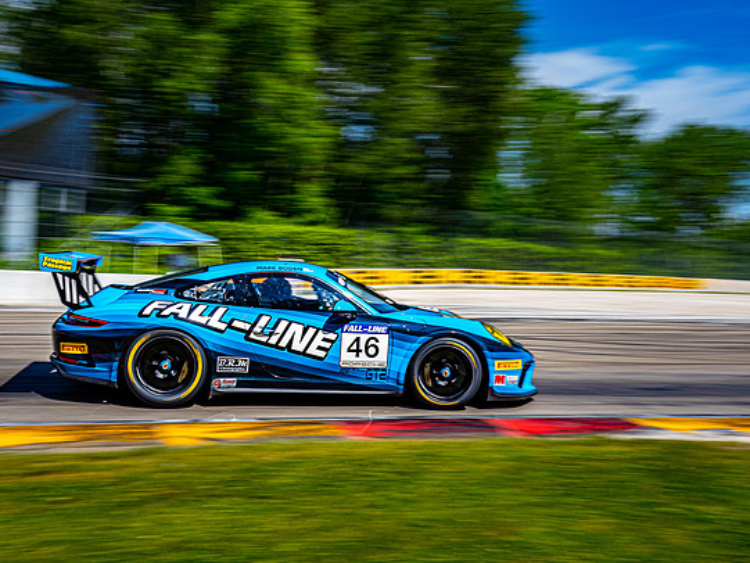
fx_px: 975
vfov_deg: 32.2
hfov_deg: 42.1
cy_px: 277
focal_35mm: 45
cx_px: 363
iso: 64
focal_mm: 21
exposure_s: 1/125
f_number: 10
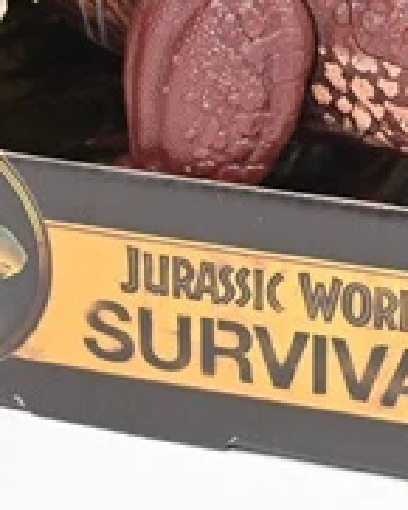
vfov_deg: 12.4
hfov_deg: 9.9
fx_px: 2322
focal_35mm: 154
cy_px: 70
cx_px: 450
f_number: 4.5
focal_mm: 27.5
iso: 900
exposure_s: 1/125
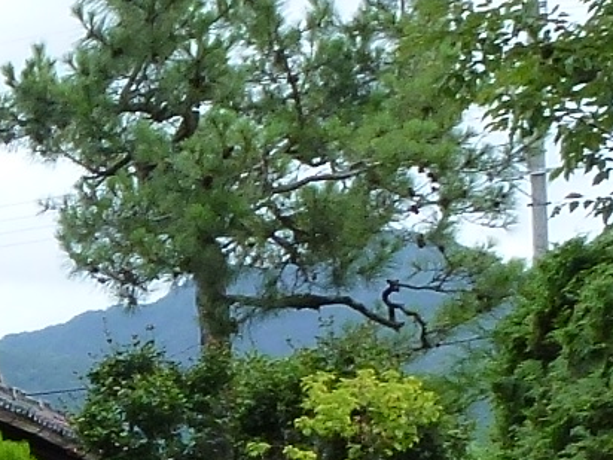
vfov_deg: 9.5
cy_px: 829
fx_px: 2639
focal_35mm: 149
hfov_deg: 10.5
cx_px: -1071
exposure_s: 1/320
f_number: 4
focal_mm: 4.3
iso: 160
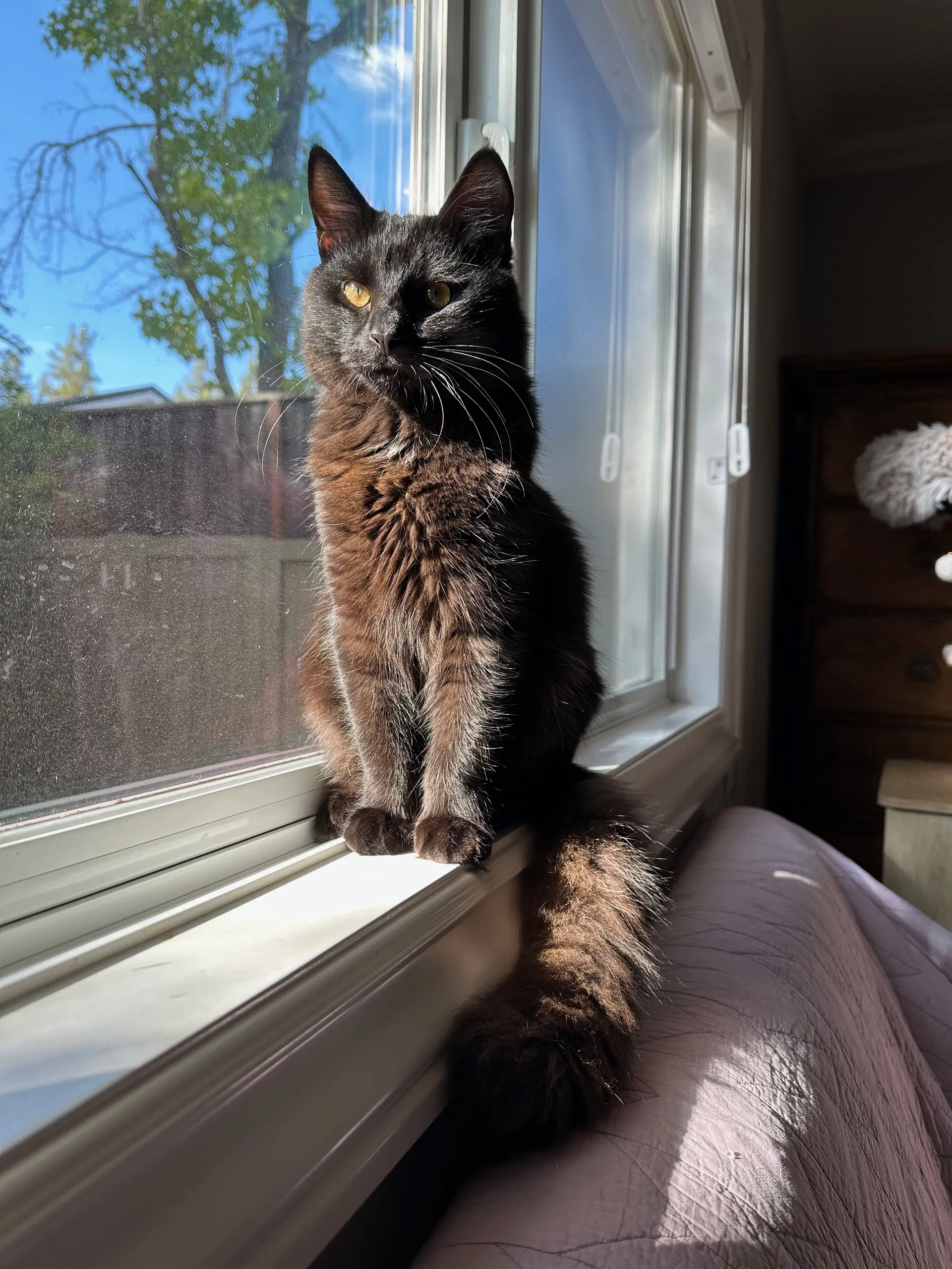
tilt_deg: -0.3
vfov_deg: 71.6
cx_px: 476
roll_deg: -1.3
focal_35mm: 24
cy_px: 634
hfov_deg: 56.8
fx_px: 880
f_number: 1.78
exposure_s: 1/234
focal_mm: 6.86
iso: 64
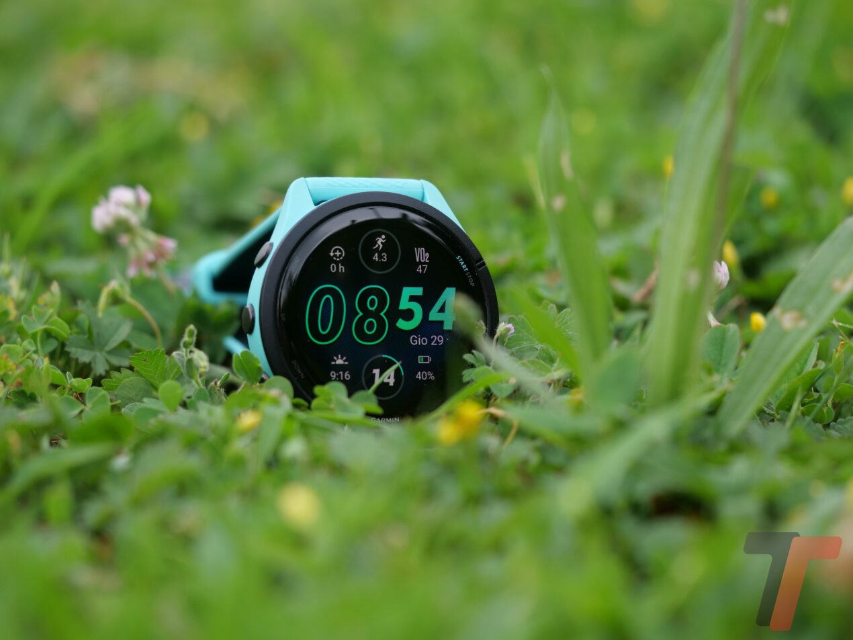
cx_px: 426
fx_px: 2958
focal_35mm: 120
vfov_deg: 12.4
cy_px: 320
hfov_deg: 16.4
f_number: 2.8
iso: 200
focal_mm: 60
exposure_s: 1/320
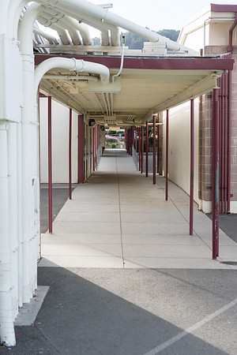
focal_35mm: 60
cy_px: 178
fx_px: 592
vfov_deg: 33.4
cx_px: 118
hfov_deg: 22.6
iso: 200
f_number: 6.3
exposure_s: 1/200
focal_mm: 60
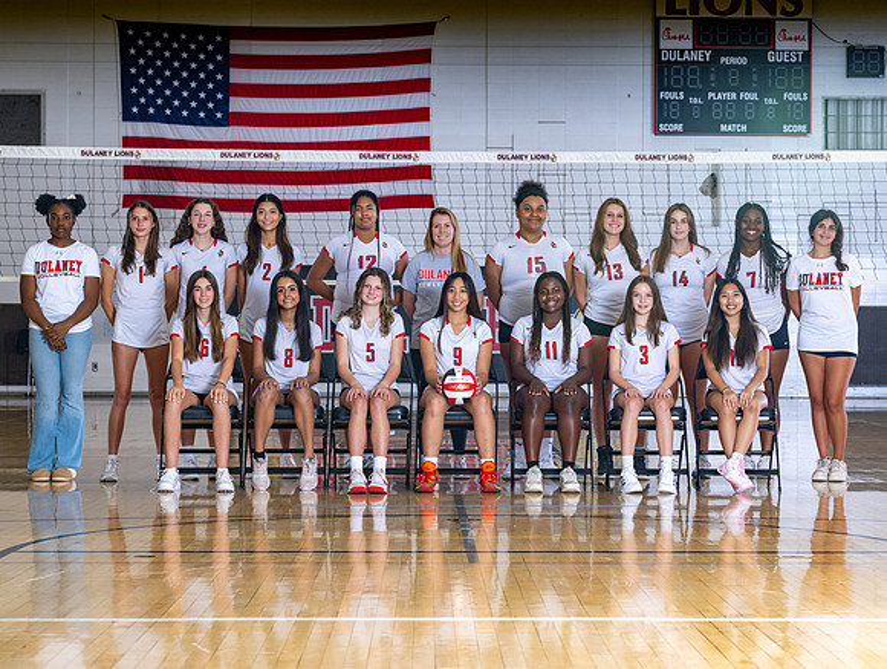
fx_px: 2120
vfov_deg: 17.9
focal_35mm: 83
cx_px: 468
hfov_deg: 23.6
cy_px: 326
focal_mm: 70
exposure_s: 1/250
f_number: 6.3
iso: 800
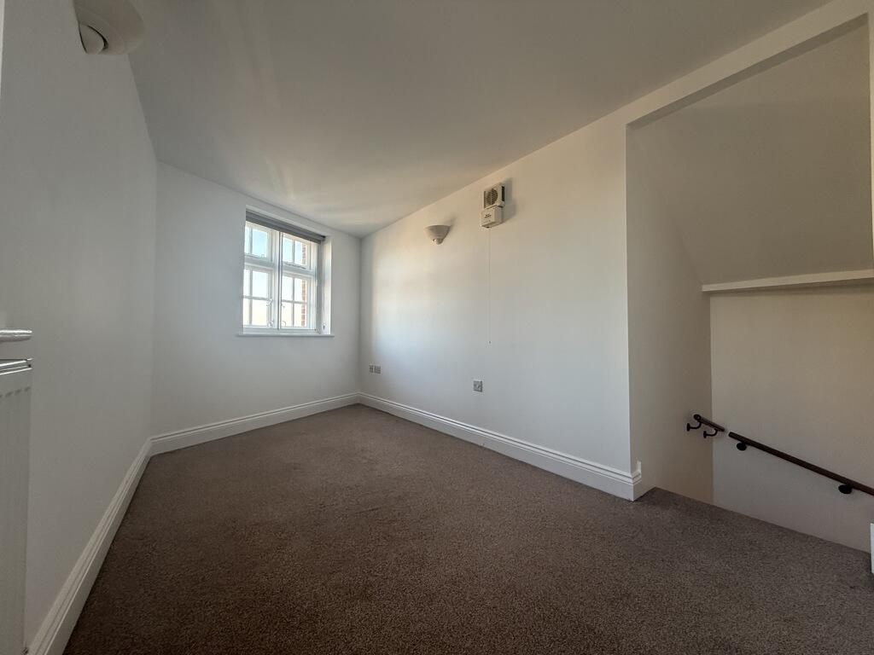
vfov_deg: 85.7
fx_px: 353
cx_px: 437
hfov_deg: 102.1
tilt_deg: +0.9
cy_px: 328
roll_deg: -0.2
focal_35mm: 14
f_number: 2.2
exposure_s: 1/100
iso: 100
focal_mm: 2.22
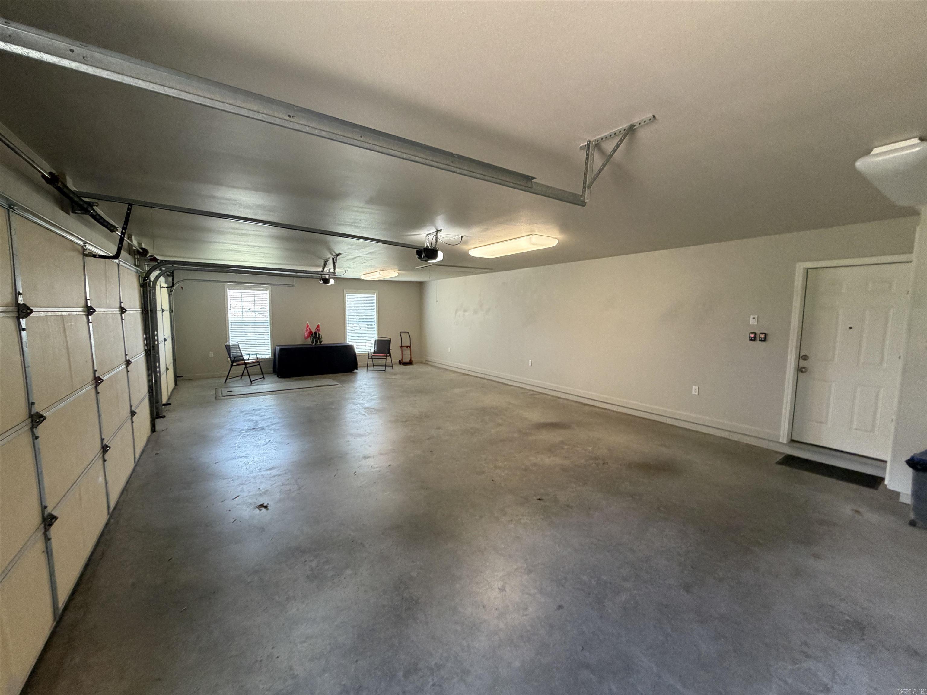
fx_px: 375
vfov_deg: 85.7
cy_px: 348
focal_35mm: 14
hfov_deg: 102.1
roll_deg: -0.1
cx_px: 464
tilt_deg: -6.5
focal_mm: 2.22
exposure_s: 1/60
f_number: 2.2
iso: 320
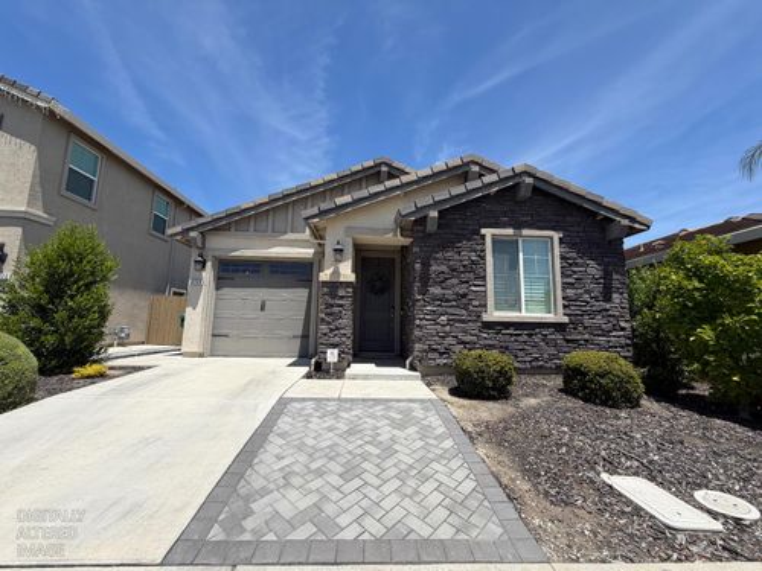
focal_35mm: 14
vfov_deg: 85.7
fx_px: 308
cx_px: 381
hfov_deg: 102.1
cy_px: 286
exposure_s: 1/985
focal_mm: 2.22
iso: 25
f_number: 2.2
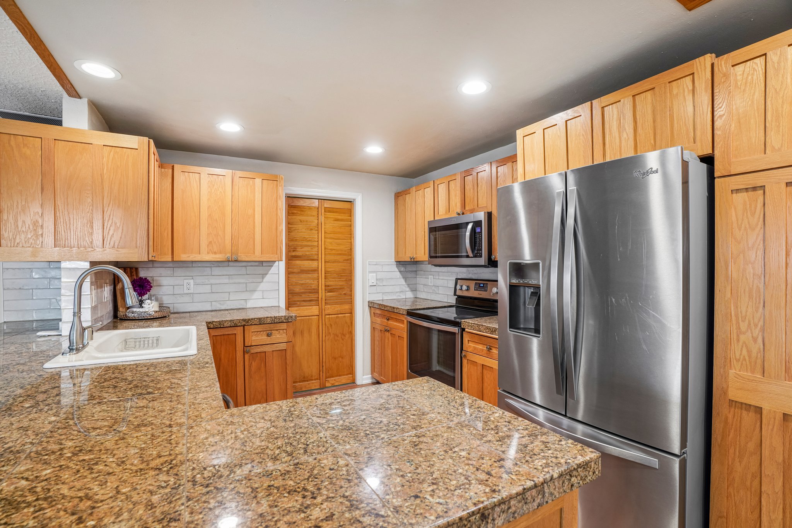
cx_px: 396
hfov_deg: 96.7
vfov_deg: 73.7
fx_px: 352
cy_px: 264
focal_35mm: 16
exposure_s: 1/5
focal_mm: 16
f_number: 8
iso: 400
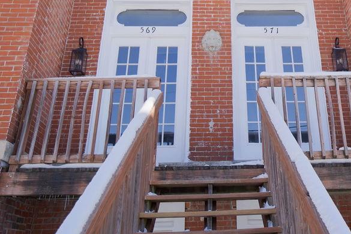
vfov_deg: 30.7
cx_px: 230
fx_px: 409
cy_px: 30
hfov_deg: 45.8
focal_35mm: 42
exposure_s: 1/500
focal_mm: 24
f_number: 7.1
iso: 100
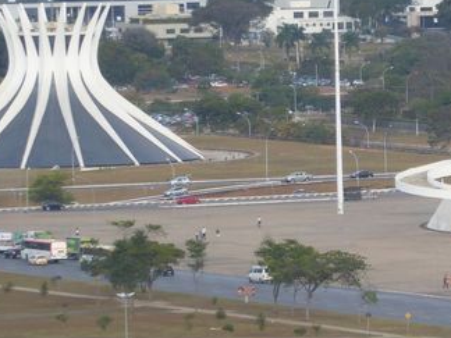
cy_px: 198
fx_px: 7661
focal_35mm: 588
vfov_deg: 2.5
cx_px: 450
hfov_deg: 3.4
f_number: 5.6
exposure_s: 1/80
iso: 100
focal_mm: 38.4
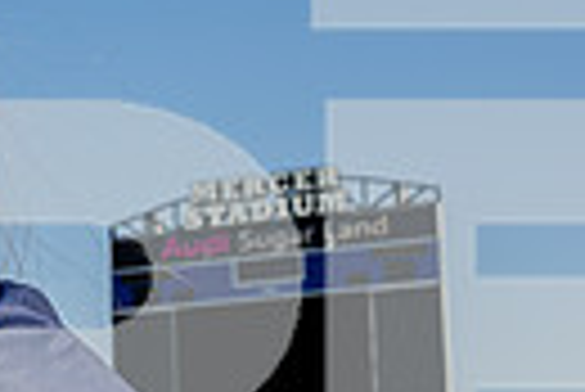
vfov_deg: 11.7
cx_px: -179
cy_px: 258
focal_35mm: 117
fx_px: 1903
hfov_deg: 16.5
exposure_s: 1/125
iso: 50
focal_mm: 24
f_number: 7.1
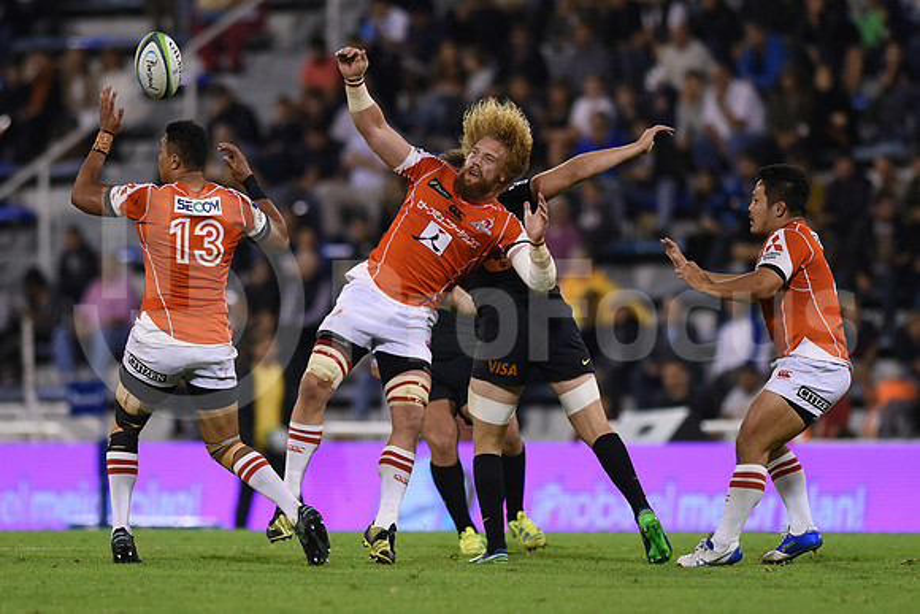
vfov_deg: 4.6
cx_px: 460
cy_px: 307
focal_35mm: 300
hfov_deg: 6.9
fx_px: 7668
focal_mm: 300
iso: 2000
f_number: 2.8
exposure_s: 1/1000
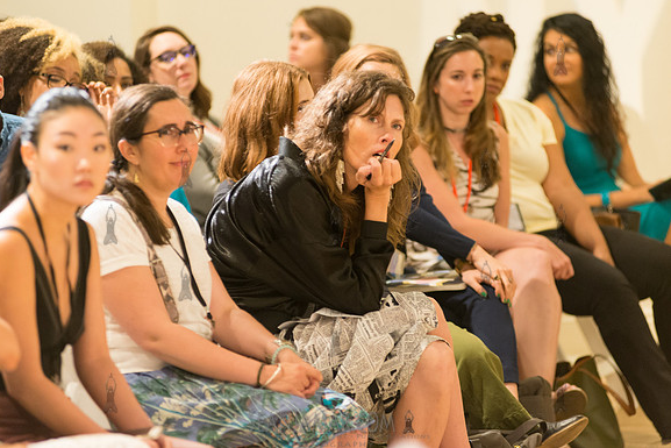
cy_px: 224
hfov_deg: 10.2
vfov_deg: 6.8
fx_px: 3747
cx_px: 335
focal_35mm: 201
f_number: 3.5
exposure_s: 1/80
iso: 3200
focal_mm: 200
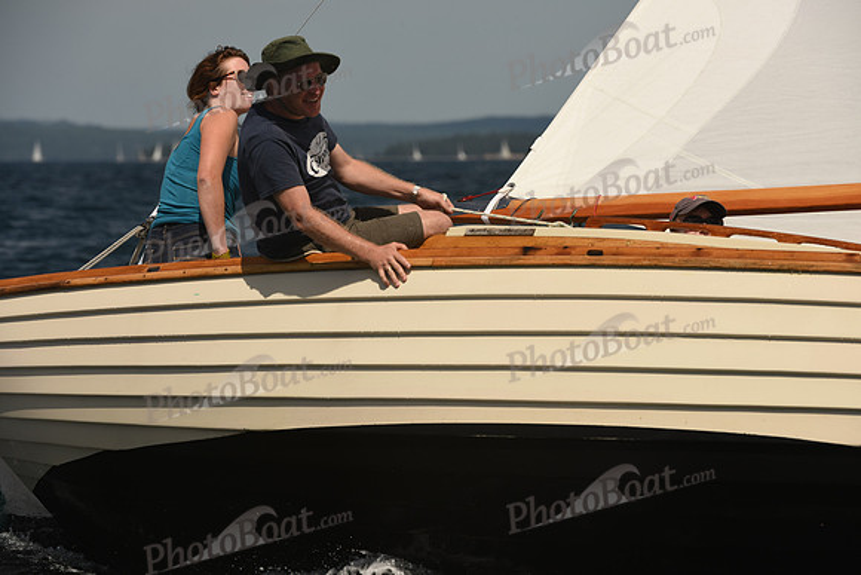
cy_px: 288
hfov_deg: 7.1
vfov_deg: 4.7
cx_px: 430
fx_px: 6937
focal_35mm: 290
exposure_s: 1/1000
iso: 250
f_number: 9
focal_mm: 290
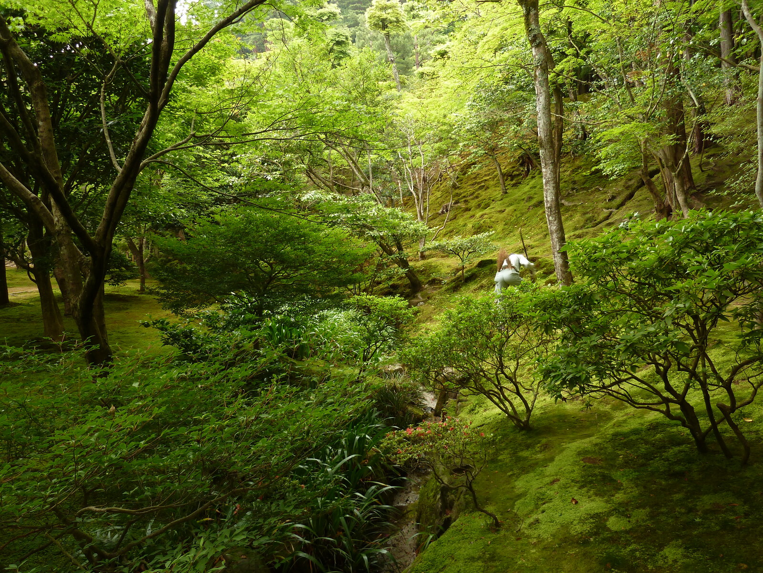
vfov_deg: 54.9
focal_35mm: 25
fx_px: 551
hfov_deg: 69.4
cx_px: 382
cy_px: 286
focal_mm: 4.1
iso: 80
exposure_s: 1/25
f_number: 3.3
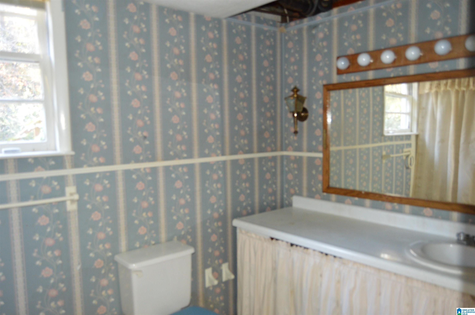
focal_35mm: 27
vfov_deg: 47.8
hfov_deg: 67.4
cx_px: 238
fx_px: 356
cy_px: 158
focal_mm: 18
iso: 1100
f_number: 3.5
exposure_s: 1/60
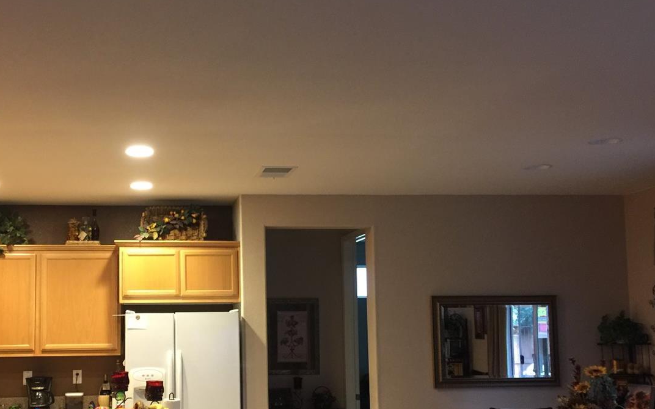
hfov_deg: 45.4
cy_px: 258
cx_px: 207
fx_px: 768
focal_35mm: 43
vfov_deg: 29.7
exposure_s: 1/10
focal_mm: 4.15
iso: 125
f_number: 2.2
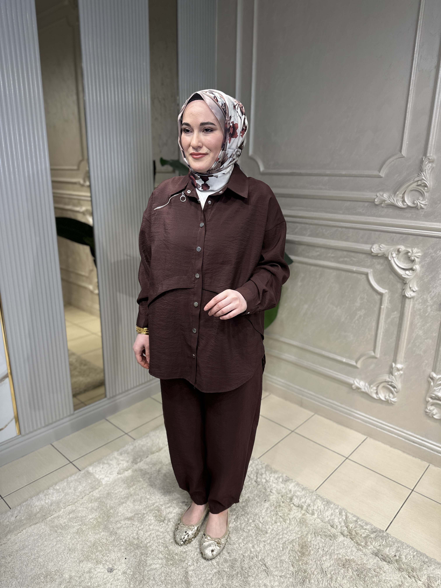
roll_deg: -1.2
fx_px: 408
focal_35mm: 24
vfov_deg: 71.6
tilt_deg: -16.5
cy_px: 294
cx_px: 220
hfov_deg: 56.8
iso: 80
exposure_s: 1/415
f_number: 1.78
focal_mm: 6.86
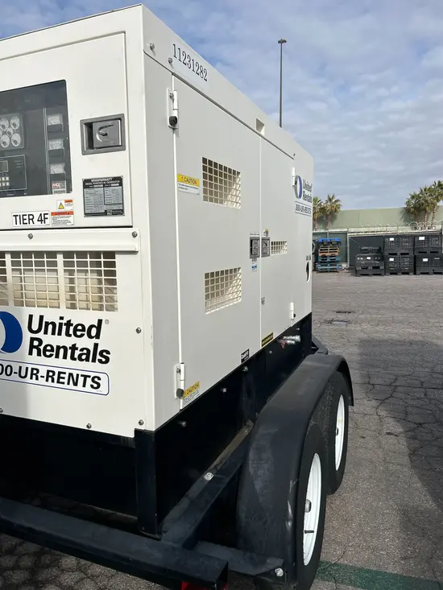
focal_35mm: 26
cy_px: 295
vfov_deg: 67.3
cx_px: 222
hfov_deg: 53.1
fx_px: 444
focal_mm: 5.7
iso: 50
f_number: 1.5
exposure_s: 1/6579
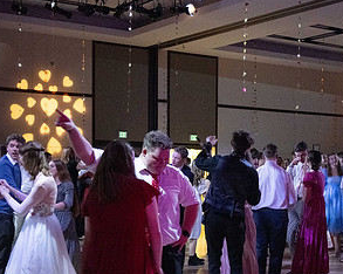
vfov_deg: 22.6
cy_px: 196
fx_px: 680
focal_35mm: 67
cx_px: 259
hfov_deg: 27.9
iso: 8000
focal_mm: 36
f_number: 4
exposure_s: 1/80
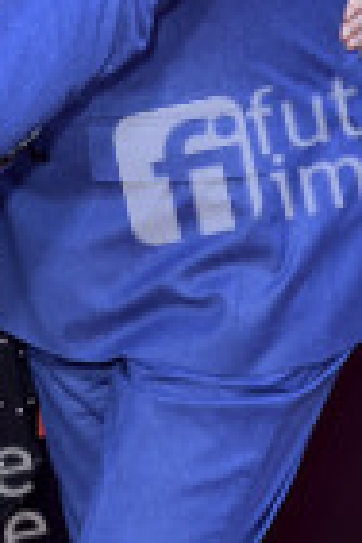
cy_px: -39
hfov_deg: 6.9
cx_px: -37
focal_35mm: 198
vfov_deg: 10.3
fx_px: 2986
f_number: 6.3
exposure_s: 1/320
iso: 500
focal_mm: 70
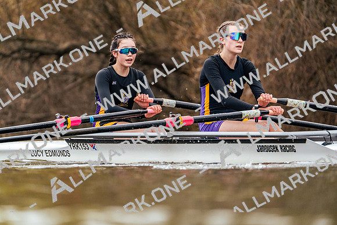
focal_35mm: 600
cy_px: 112
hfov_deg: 3.4
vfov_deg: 2.3
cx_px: 168
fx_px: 5618
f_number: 6.3
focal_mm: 600
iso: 2500
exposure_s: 1/2000
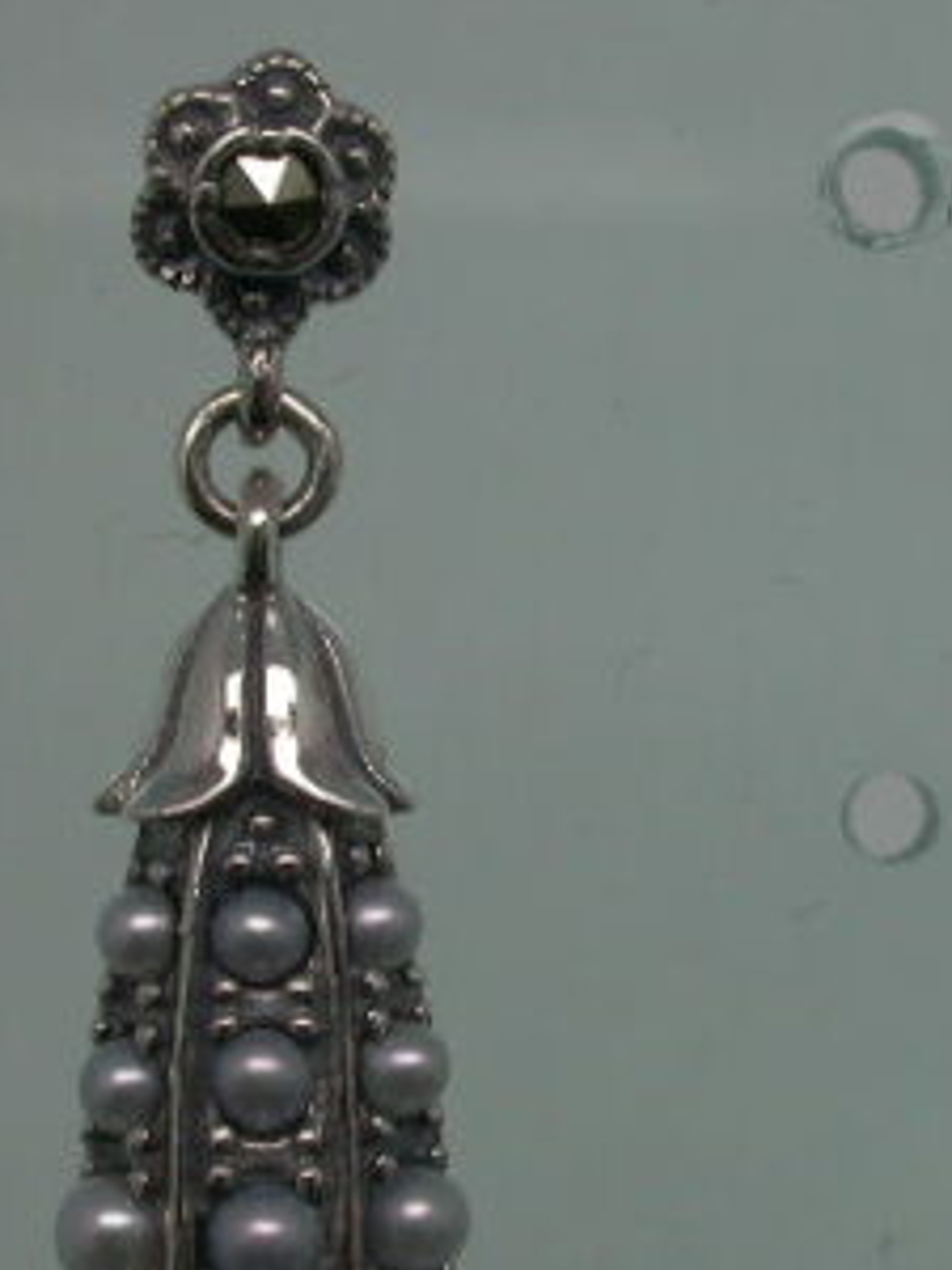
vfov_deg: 11.6
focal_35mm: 170
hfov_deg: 8.7
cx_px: 889
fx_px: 6234
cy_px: 775
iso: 100
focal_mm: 17.7
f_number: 8.3
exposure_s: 1/42.7
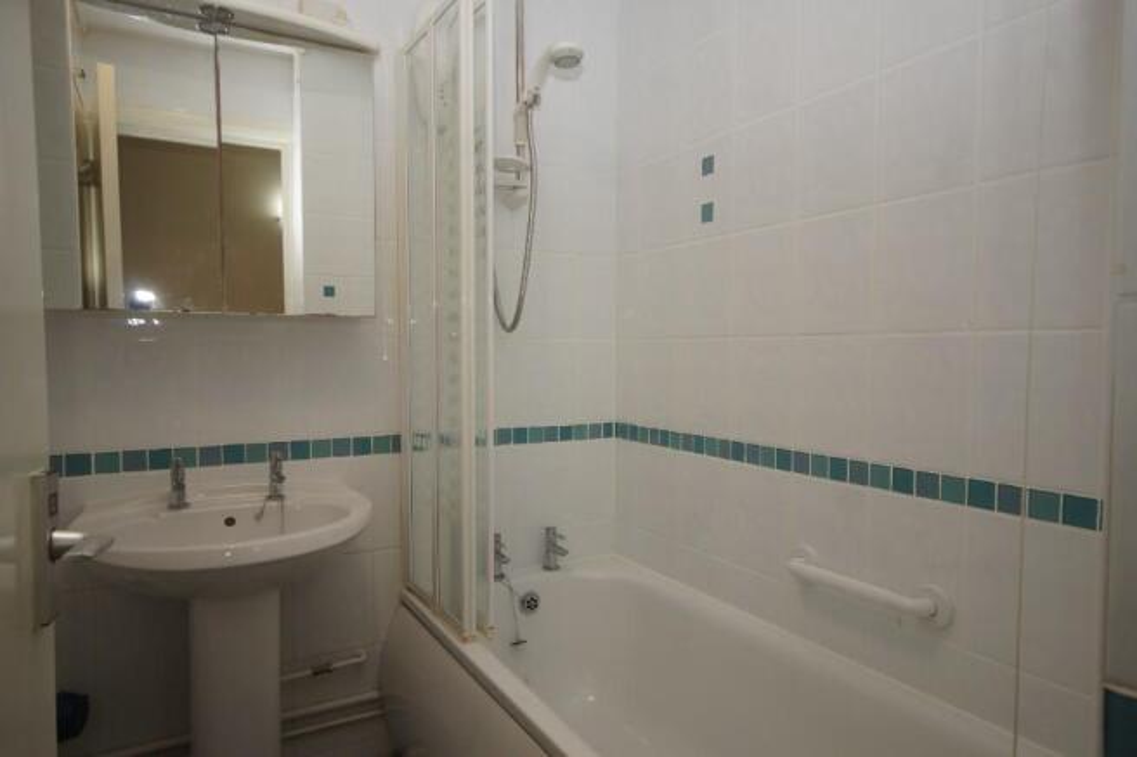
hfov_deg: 77.3
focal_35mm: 22
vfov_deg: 56.1
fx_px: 710
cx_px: 568
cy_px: 378
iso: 200
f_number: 5
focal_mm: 15
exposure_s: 1/60
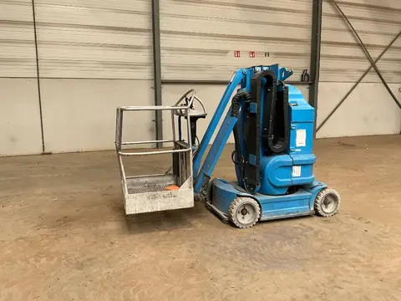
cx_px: 200
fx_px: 336
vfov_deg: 48.2
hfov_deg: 61.7
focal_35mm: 29
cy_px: 150
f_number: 1.8
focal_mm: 3
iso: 64
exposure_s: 1/81
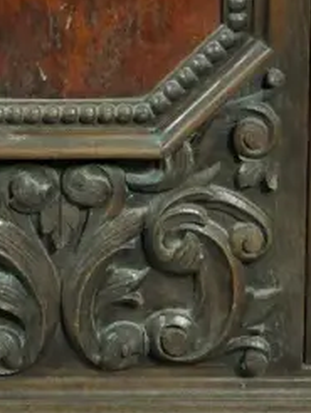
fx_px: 1794
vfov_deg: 12.3
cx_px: 66
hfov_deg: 9.9
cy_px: -262
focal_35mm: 150
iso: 3200
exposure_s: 1/125
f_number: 4.2
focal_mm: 18
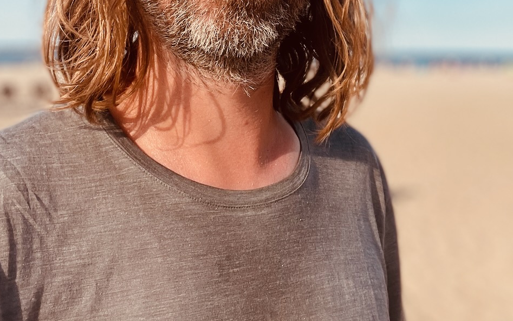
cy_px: -14
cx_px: 255
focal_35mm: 43
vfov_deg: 27.8
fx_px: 601
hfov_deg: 46.2
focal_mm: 2.71
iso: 32
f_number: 2.2
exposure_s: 1/600
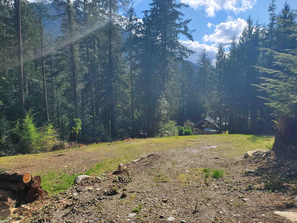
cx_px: 148
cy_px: 112
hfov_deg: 67.3
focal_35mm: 26
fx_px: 223
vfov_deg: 53.1
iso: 50
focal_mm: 4.3
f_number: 2.4
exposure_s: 1/1578
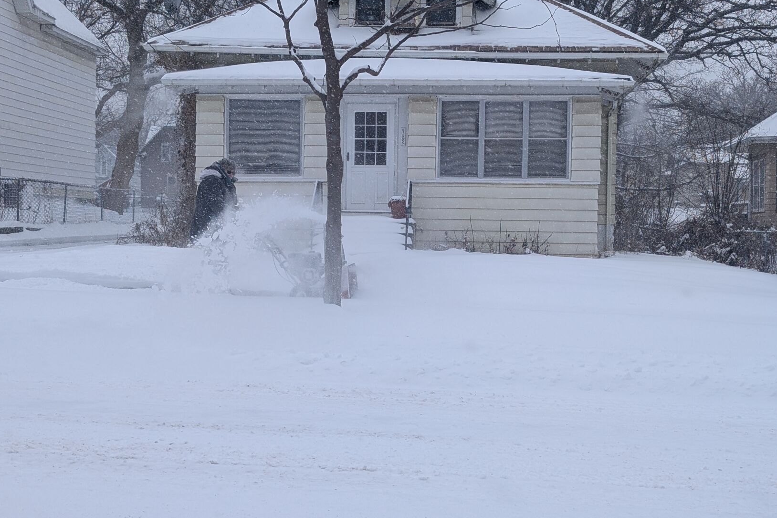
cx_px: 384
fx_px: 1122
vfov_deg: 26.0
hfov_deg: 38.2
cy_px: 238
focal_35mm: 52
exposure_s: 1/1012
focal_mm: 6.9
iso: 27
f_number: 1.68
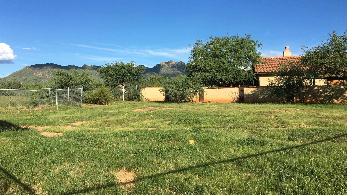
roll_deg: -0.1
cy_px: 82
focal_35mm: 32
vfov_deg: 36.6
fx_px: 294
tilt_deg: +2.6
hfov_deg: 61.0
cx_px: 172
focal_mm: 4.15
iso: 25
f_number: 2.2
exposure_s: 1/1570
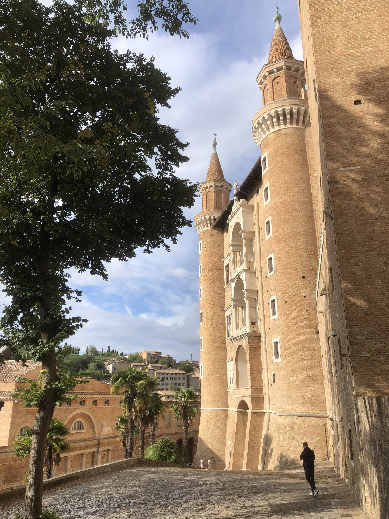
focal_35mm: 28
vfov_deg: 63.4
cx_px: 194
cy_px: 260
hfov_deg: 49.7
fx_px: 420
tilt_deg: +20.2
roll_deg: +0.0
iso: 20
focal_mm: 4
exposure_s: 1/2183
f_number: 1.8
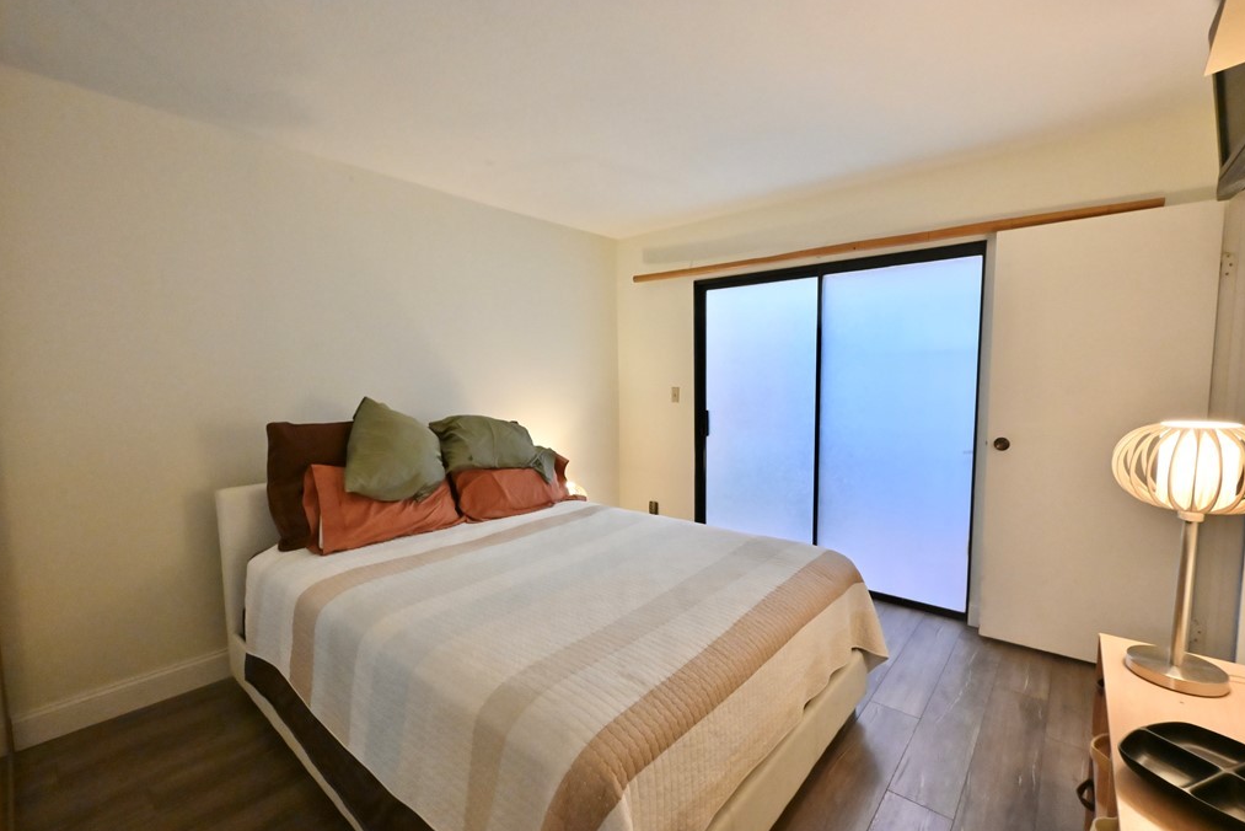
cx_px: 647
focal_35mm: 16
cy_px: 420
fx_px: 537
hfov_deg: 98.3
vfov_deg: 75.4
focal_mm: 14.5
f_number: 16
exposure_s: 1/60
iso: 12800
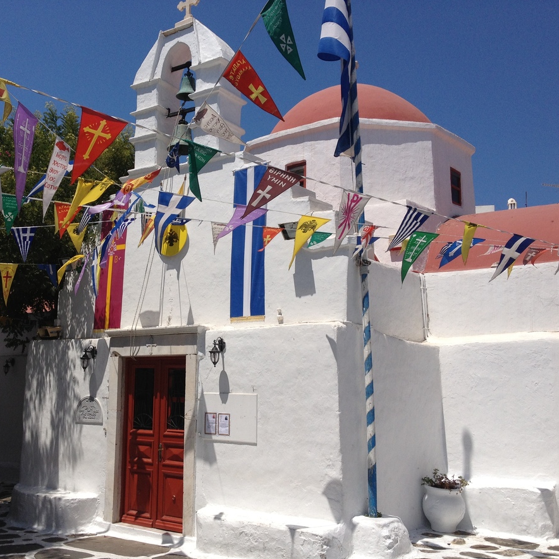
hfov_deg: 39.8
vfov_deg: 40.0
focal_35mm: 42
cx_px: 211
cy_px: 283
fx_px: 767
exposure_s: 1/3460
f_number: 2.4
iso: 50
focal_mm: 4.28
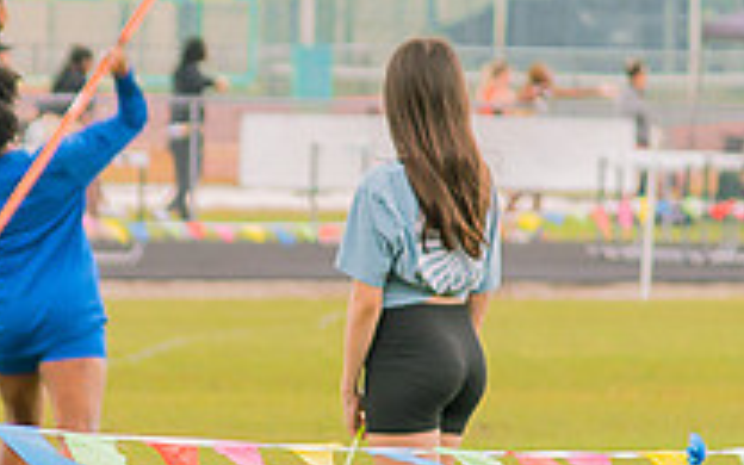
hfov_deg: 2.9
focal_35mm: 725
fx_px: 14700
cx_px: 292
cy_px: 200
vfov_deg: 1.8
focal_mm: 120
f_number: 4
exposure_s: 1/200
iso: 200
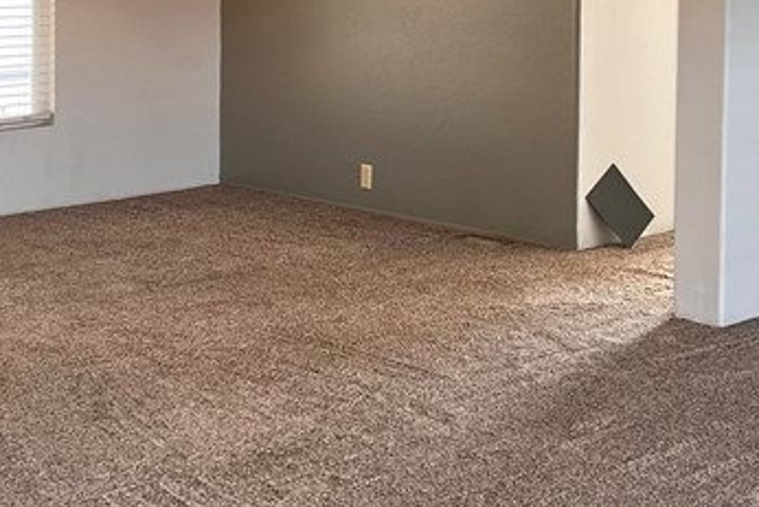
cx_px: 522
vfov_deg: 16.6
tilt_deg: -2.9
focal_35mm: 80
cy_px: -40
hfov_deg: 25.2
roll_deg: -1.2
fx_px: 1687
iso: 80
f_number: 1.6
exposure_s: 1/120
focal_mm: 5.1
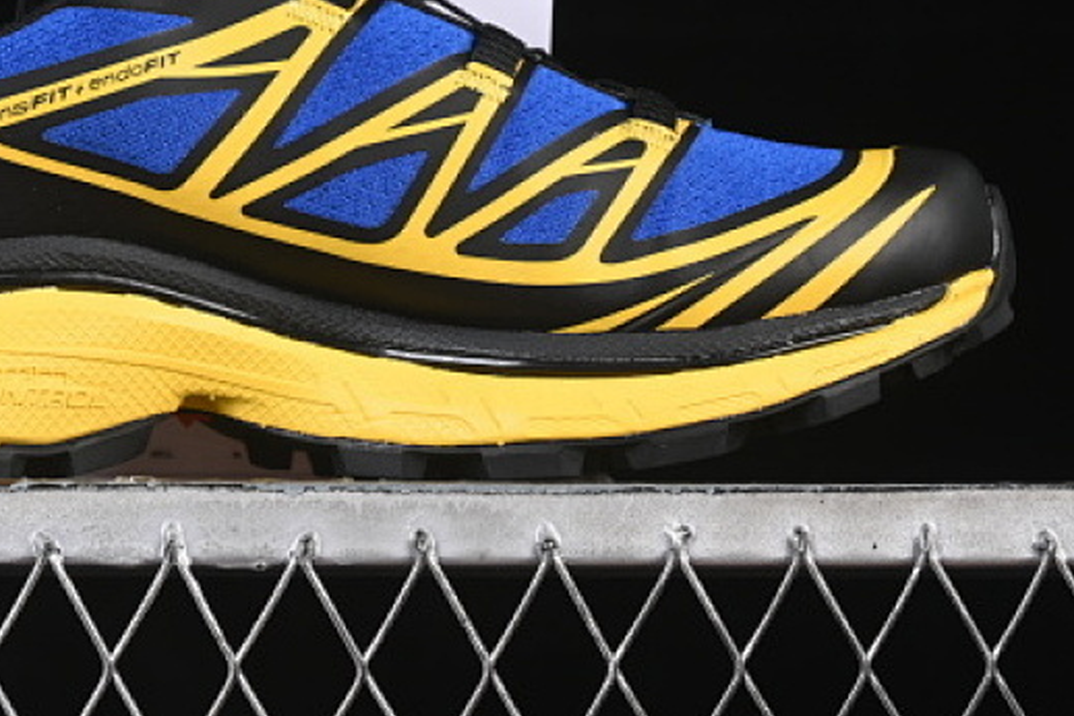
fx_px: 4654
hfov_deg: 13.1
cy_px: 19
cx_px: 290
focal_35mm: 156
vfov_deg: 8.8
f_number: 6.3
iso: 160
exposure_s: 1/60
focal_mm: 50
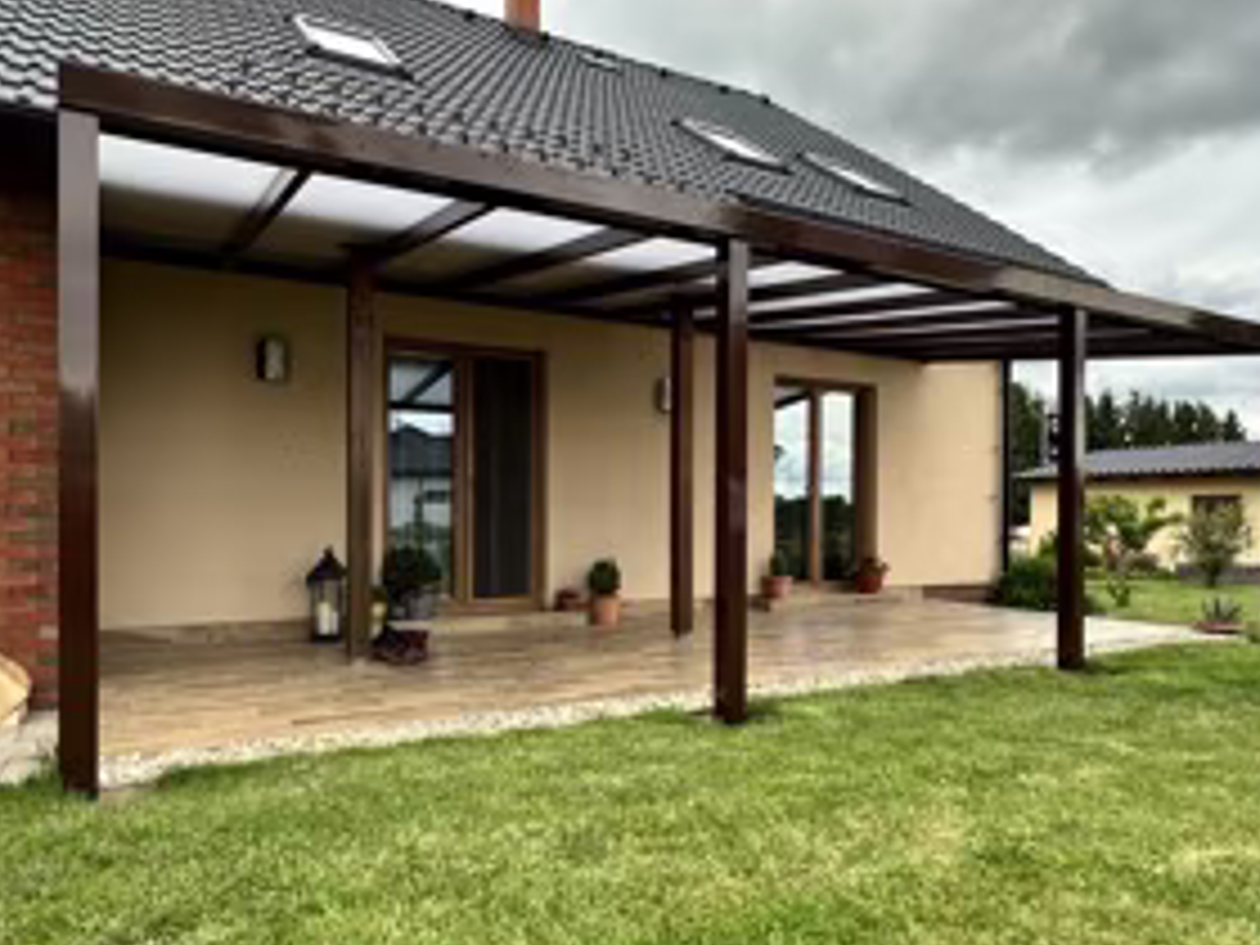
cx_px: 603
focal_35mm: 24
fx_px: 874
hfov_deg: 71.6
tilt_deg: -0.6
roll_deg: -0.2
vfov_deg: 56.7
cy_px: 522
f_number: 2.2
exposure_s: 1/282
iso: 40
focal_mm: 2.22
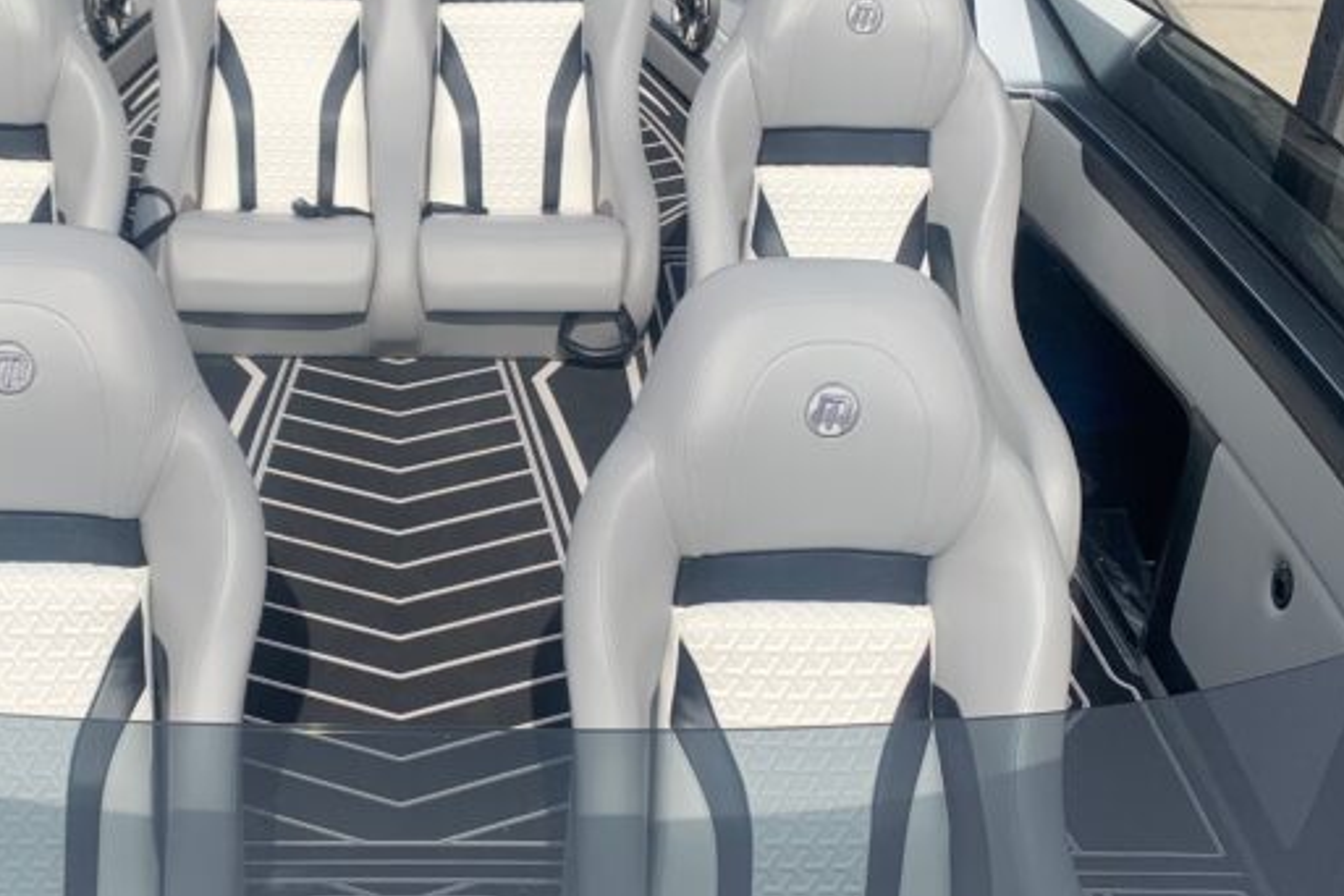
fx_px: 2016
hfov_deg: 36.3
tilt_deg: -33.7
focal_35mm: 54
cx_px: 390
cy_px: 477
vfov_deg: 25.1
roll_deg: -2.6
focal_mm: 4.25
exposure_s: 1/1779
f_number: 1.8
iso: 25
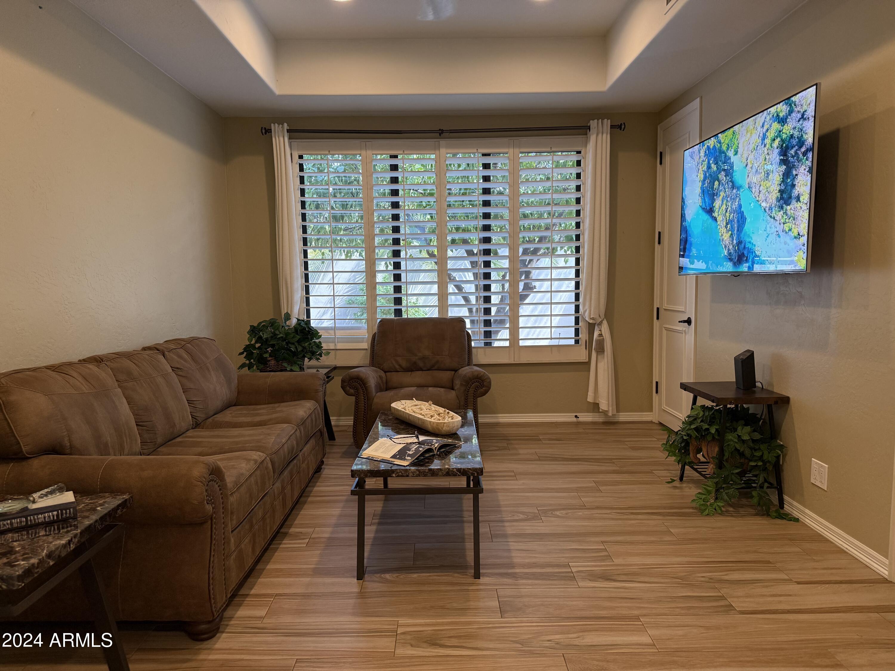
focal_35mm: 24
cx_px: 448
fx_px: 621
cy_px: 336
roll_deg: +0.8
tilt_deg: -5.0
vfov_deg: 56.8
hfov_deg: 71.6
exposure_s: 1/120
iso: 250
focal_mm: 6.76
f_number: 1.78
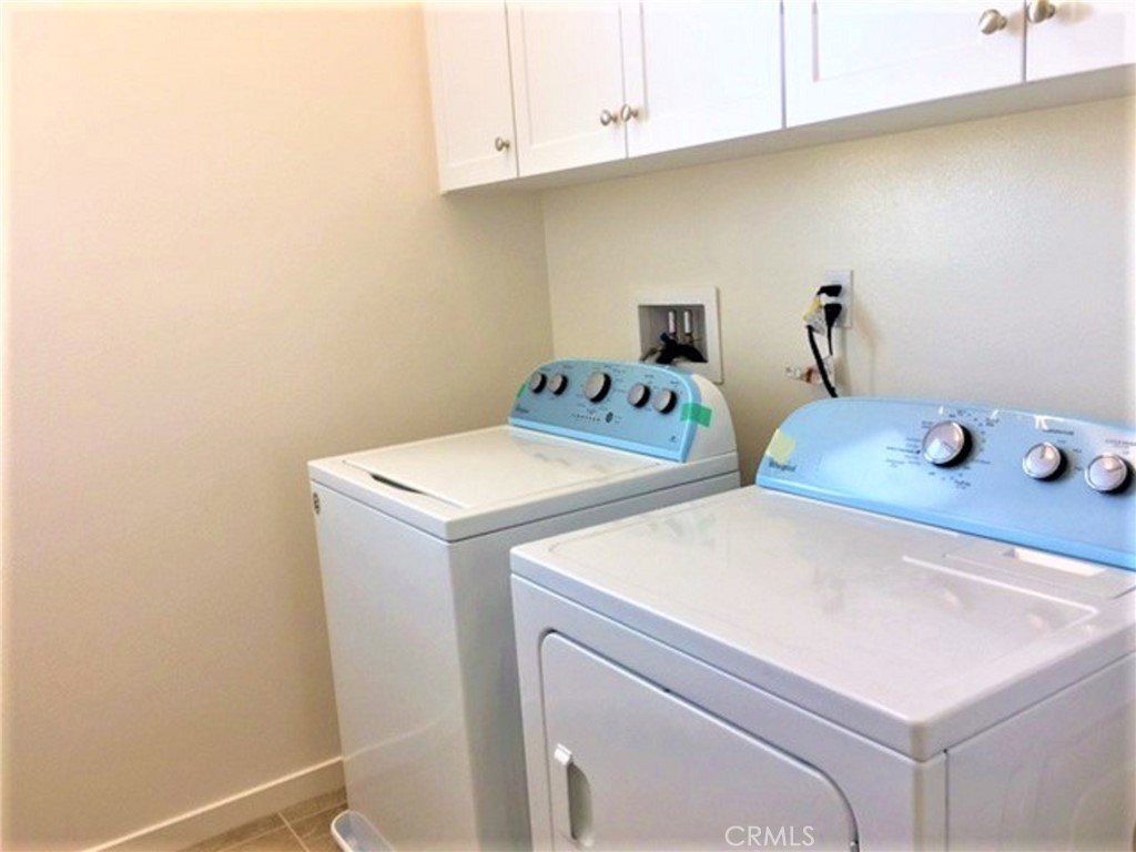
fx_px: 952
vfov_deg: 48.2
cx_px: 568
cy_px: 426
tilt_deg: -10.0
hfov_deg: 61.7
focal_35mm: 29
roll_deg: +3.0
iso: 40
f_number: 2.2
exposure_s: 1/30
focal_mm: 4.15
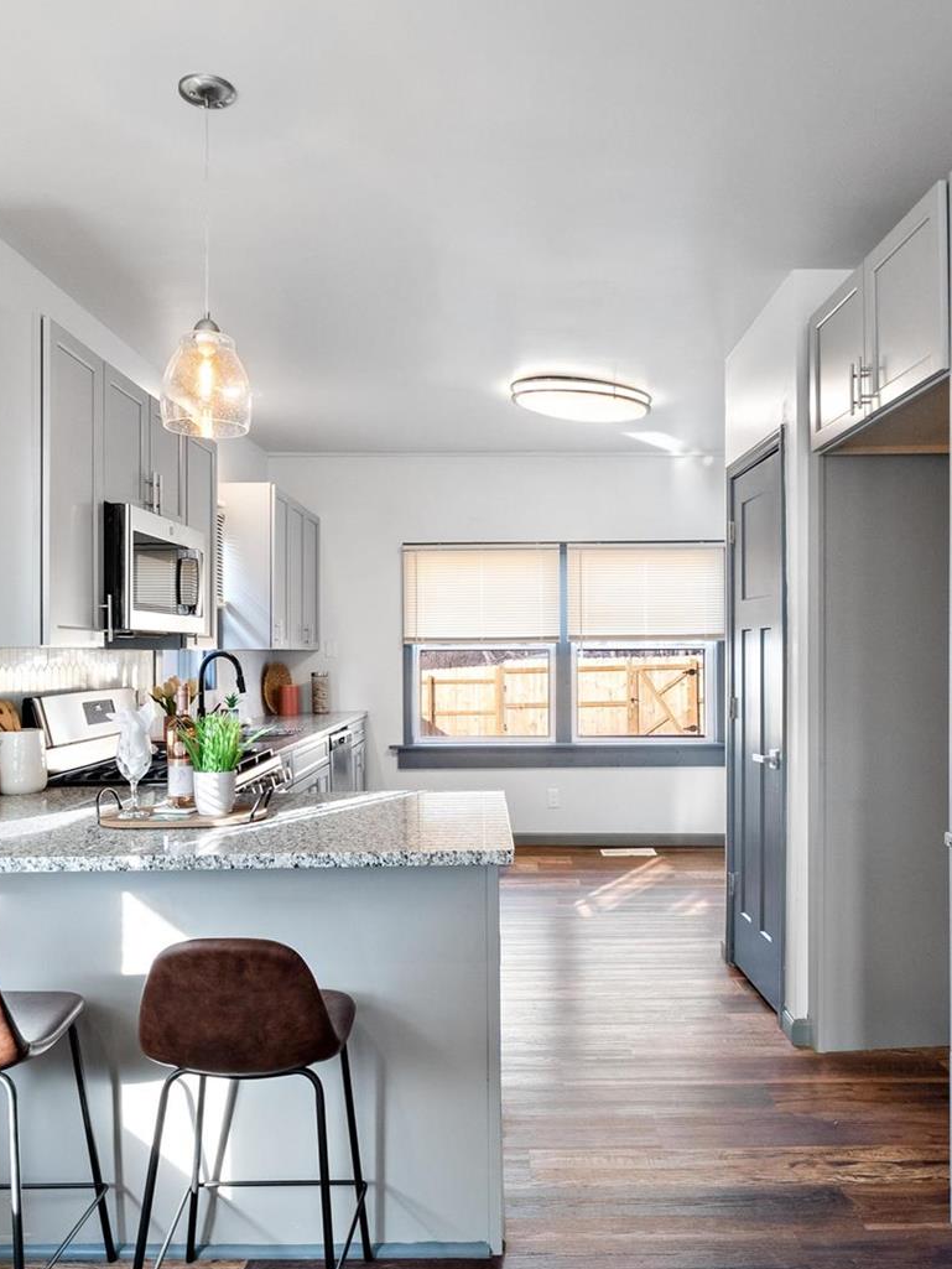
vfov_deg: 71.6
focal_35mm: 24
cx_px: 516
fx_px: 880
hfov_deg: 56.7
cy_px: 630
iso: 400
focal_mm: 8
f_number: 8
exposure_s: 1/8
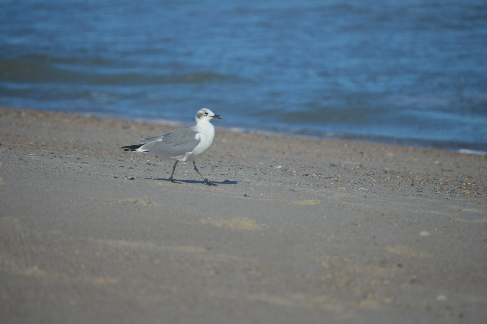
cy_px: 162
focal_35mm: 278
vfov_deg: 4.9
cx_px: 244
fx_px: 3751
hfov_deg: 7.4
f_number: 5.6
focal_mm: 185
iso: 200
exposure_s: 1/2000
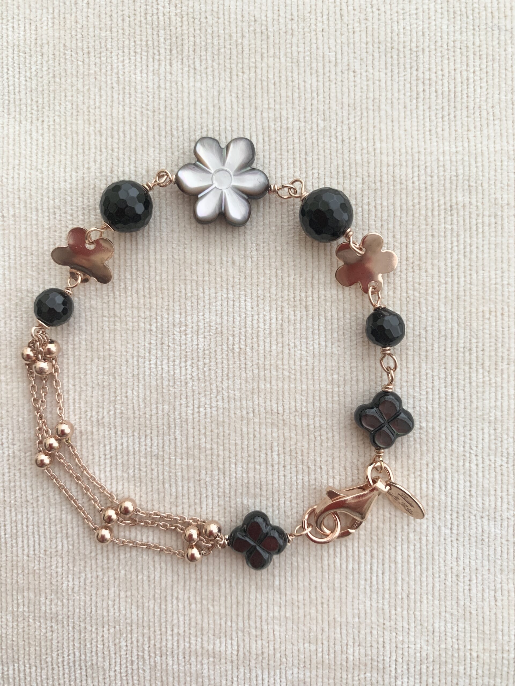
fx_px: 516
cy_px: 343
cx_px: 258
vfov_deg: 67.3
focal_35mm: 26
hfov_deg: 53.1
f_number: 1.8
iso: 100
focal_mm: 4.25
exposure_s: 1/120
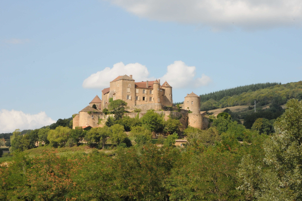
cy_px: 100
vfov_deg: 14.0
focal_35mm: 98
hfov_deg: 20.9
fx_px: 817
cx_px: 151
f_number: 22
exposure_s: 1/200
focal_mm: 65
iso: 800
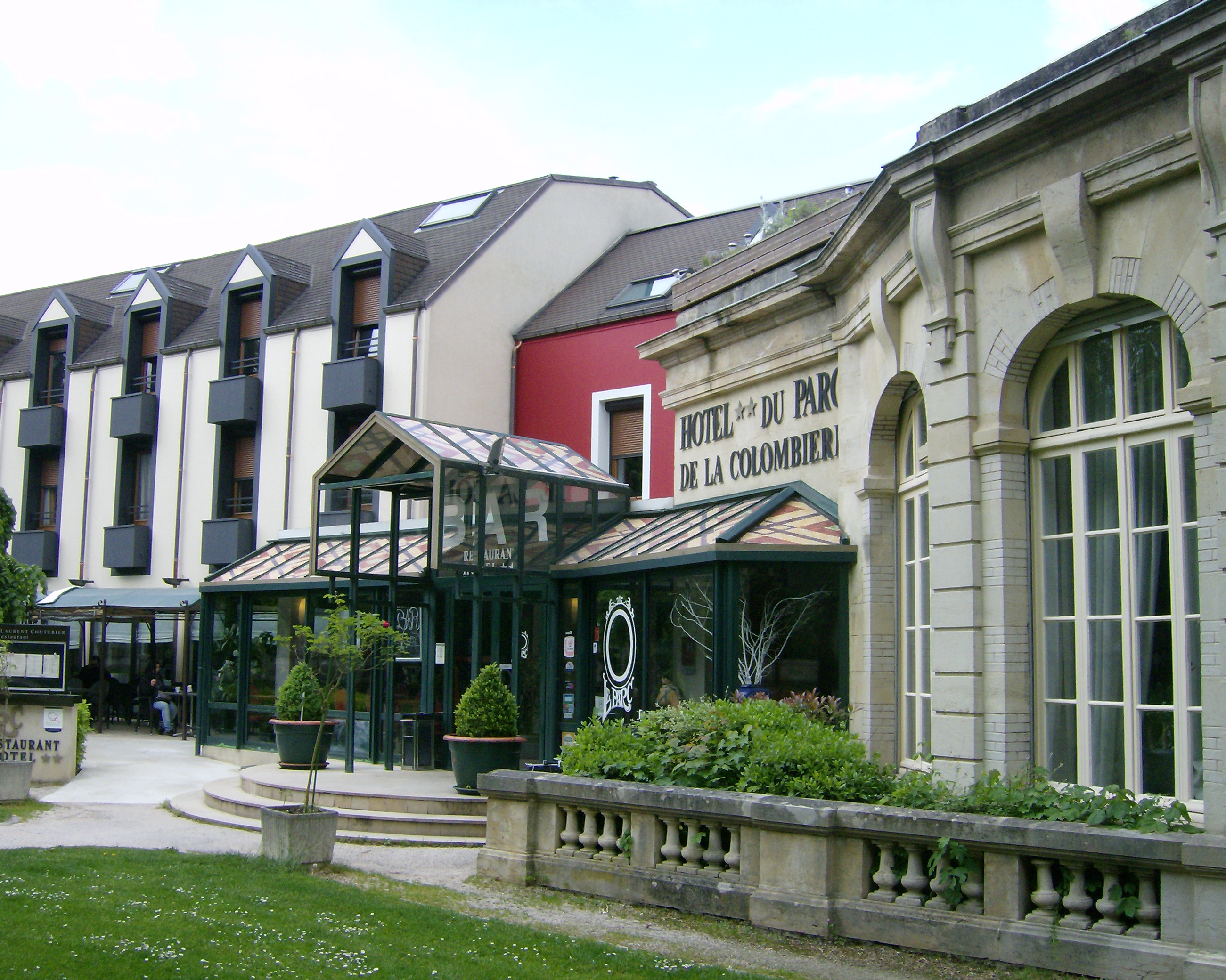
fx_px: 1379
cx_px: 591
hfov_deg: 47.9
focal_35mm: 38
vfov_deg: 39.2
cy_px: 492
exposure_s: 1/255
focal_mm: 6
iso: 100
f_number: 4.7
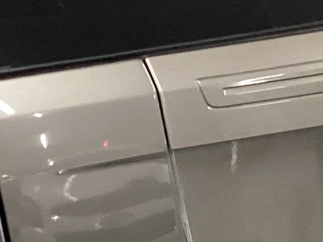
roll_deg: -0.4
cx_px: -94
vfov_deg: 9.3
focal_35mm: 160
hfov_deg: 12.0
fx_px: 1493
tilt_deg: -15.4
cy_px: 189
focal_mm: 3.3
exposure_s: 1/50
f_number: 2.4
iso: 400
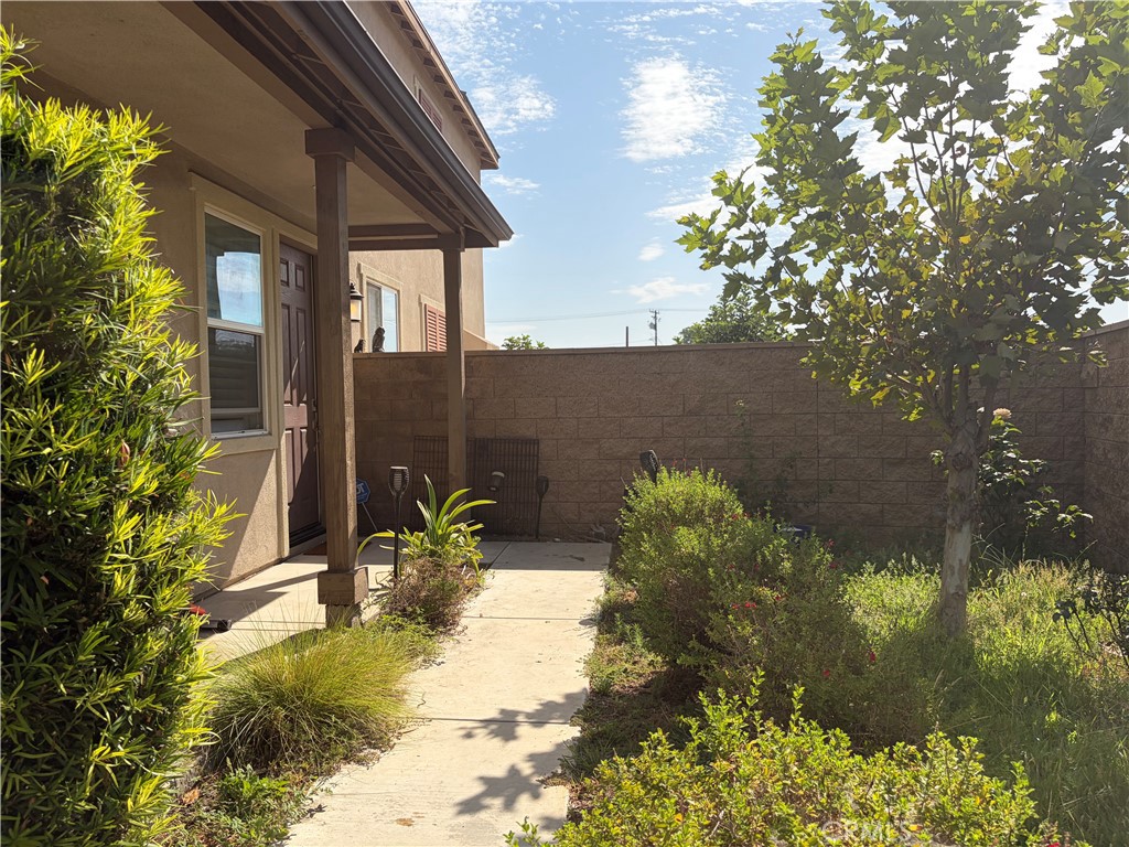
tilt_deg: +0.0
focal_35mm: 26
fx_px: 848
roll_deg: +3.1
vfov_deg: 53.1
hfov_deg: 67.3
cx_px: 564
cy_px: 424
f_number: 1.6
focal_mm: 5.96
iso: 50
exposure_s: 1/4329
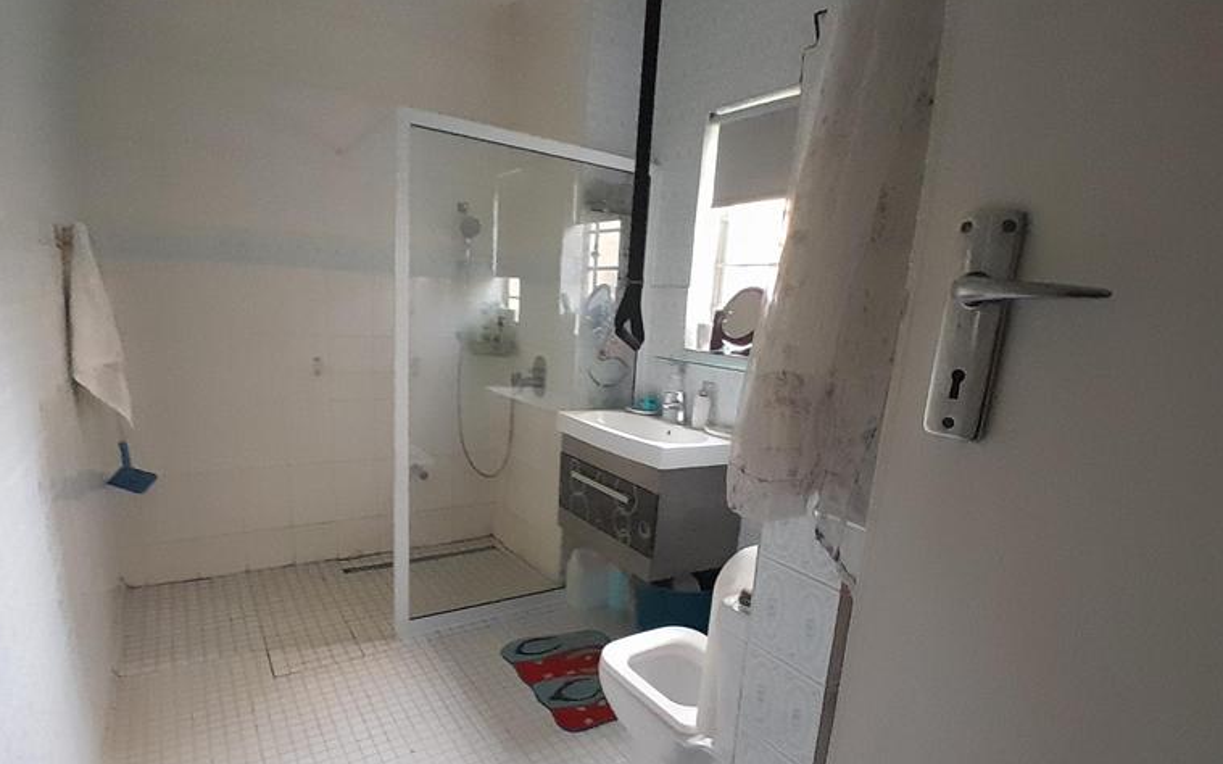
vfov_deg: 61.9
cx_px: 593
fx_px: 633
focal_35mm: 19
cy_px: 437
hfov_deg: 88.0
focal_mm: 1.46
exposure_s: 1/20
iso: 640
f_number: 2.2
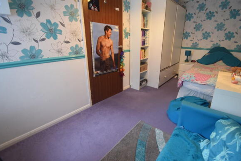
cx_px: 133
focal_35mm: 17
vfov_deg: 70.5
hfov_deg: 92.9
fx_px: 114
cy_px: 80
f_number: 3.5
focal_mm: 10
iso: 800
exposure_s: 1/20
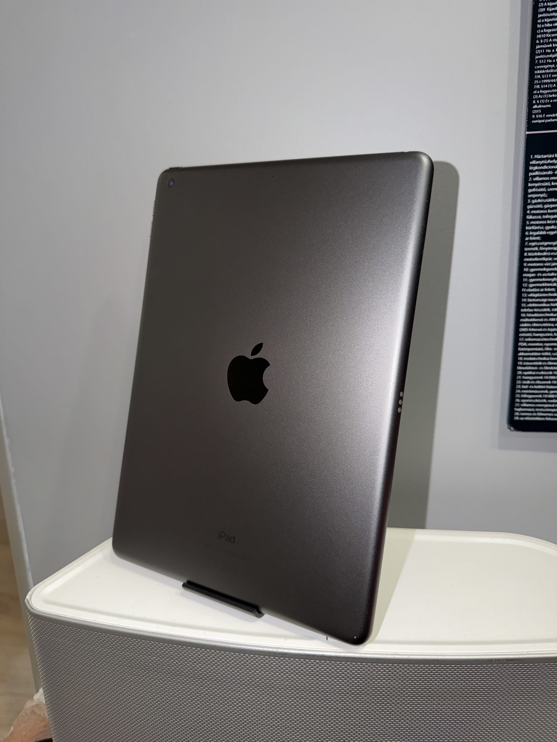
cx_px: 278
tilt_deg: -14.9
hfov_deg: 56.8
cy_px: 371
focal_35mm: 24
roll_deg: +1.3
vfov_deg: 71.6
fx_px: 515
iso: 64
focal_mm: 6.76
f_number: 1.78
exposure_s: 1/22
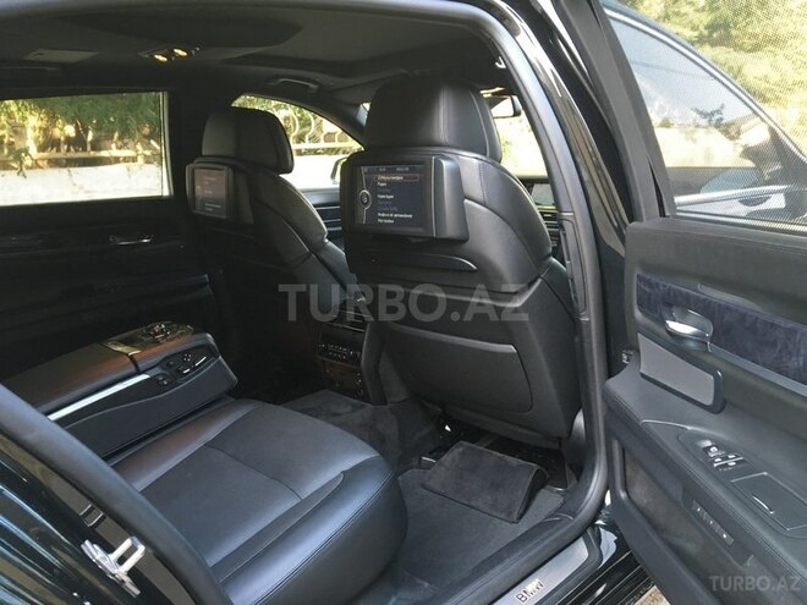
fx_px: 676
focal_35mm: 29
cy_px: 302
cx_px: 404
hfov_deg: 61.7
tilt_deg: -12.7
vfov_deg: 48.2
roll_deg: +2.9
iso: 125
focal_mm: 4.15
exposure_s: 1/33
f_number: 2.2
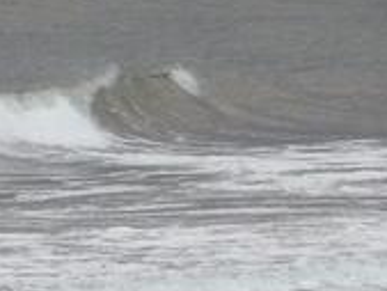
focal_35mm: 975
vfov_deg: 1.5
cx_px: -182
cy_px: 128
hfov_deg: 2.0
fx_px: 10908
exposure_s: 1/125
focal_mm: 49.2
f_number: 4.9
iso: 640
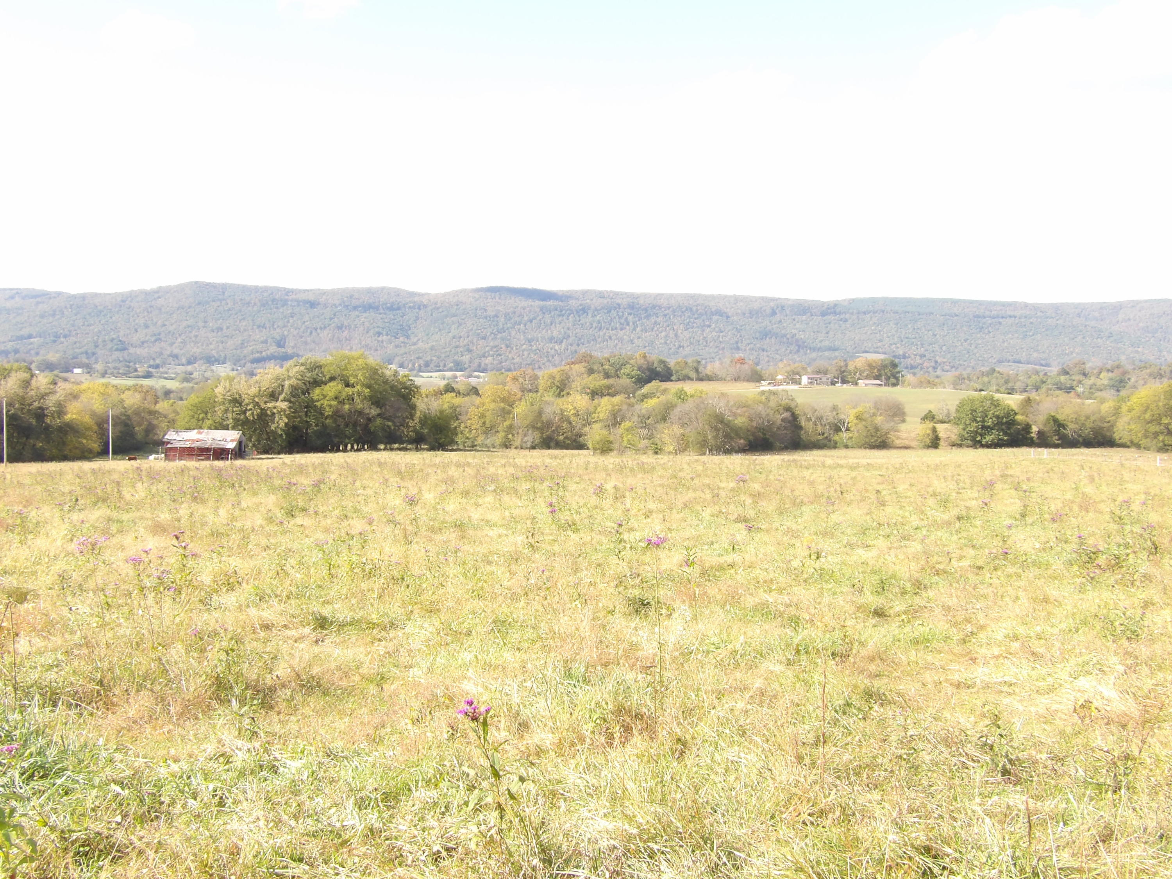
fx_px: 1320
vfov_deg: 36.8
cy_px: 440
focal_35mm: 39
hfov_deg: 47.9
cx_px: 586
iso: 100
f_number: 7.4
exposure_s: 1/60
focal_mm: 7
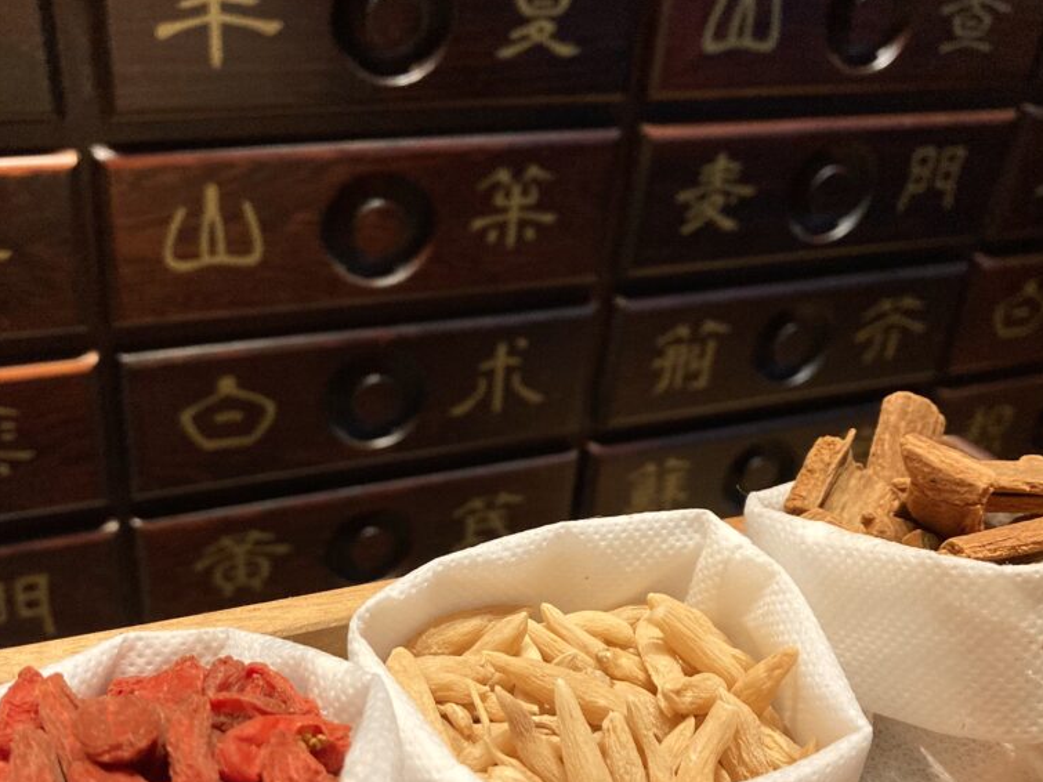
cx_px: 504
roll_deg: -5.8
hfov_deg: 49.0
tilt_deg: -31.2
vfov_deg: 37.5
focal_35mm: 38
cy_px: 478
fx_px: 1145
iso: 320
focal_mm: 3.99
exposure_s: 1/59
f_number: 1.8
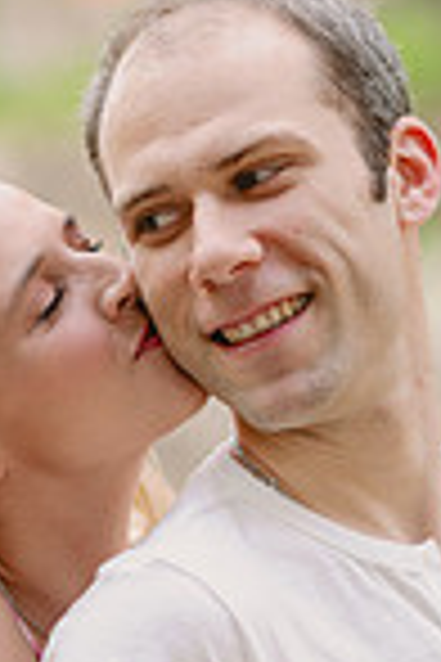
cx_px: 268
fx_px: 4777
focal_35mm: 260
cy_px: 734
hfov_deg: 5.3
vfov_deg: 7.9
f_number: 2
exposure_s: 1/320
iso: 100
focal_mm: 85
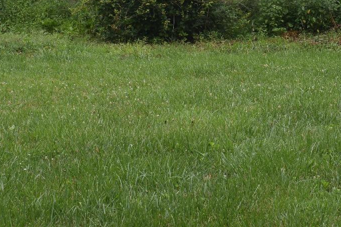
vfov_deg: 12.0
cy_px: -21
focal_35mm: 112
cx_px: 200
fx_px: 1061
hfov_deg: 18.3
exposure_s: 1/320
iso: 200
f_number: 9
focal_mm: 34
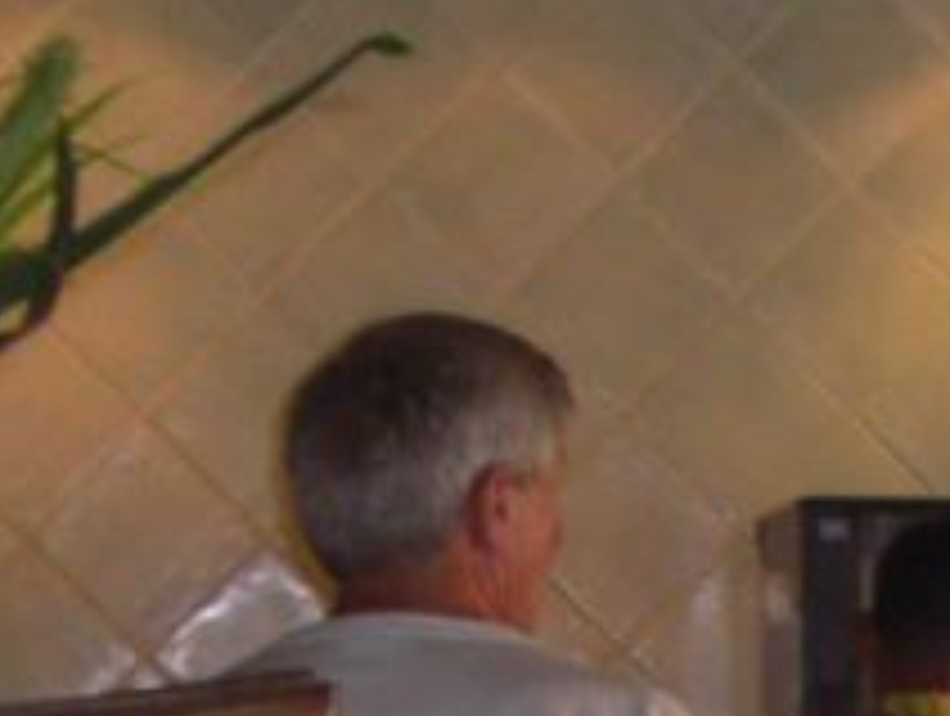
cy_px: 1216
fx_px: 5058
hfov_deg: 10.3
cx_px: 1576
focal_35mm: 184
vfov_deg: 7.9
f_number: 2.7
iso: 200
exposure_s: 1/60
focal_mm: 6.2
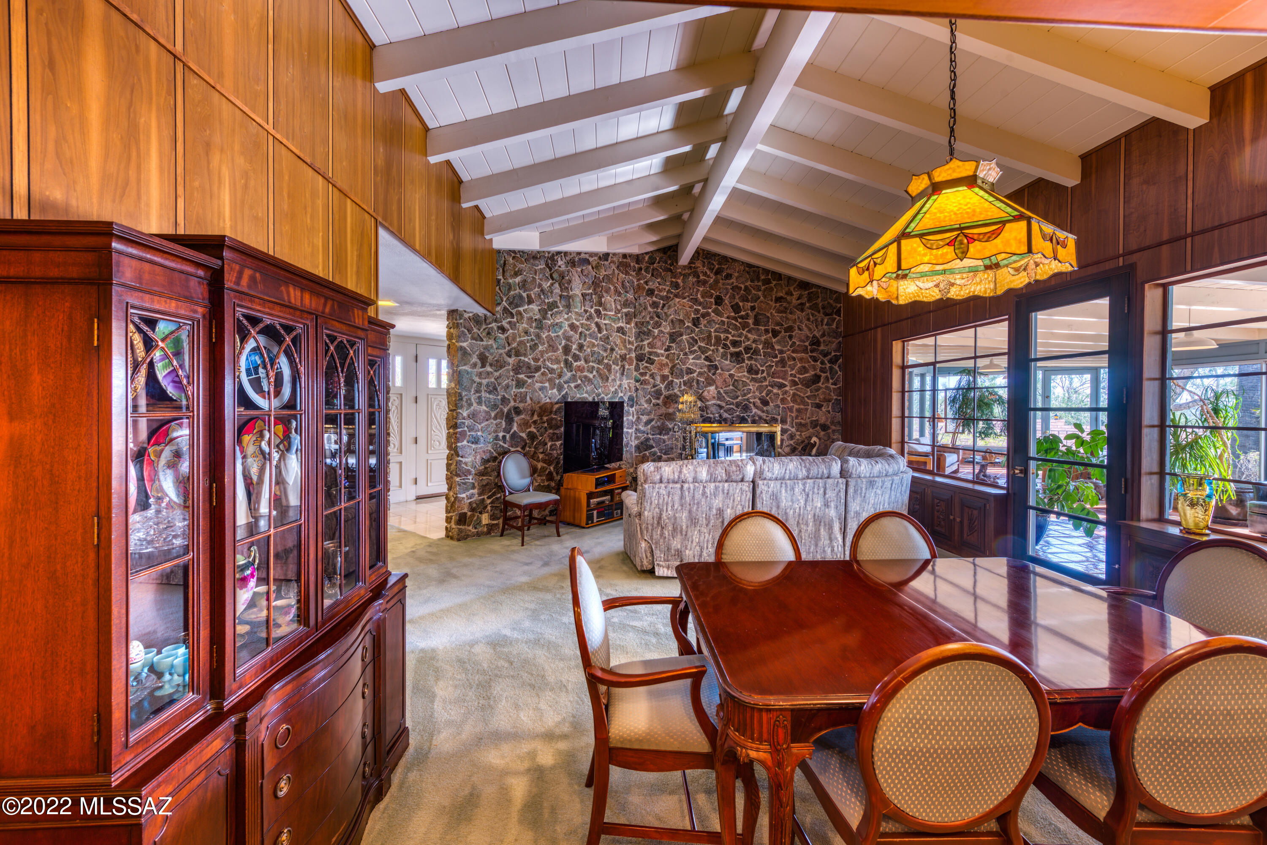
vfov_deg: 81.2
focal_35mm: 14
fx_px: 493
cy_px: 422
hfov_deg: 104.2
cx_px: 634
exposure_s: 1/6
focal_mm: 14
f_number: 10
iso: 100
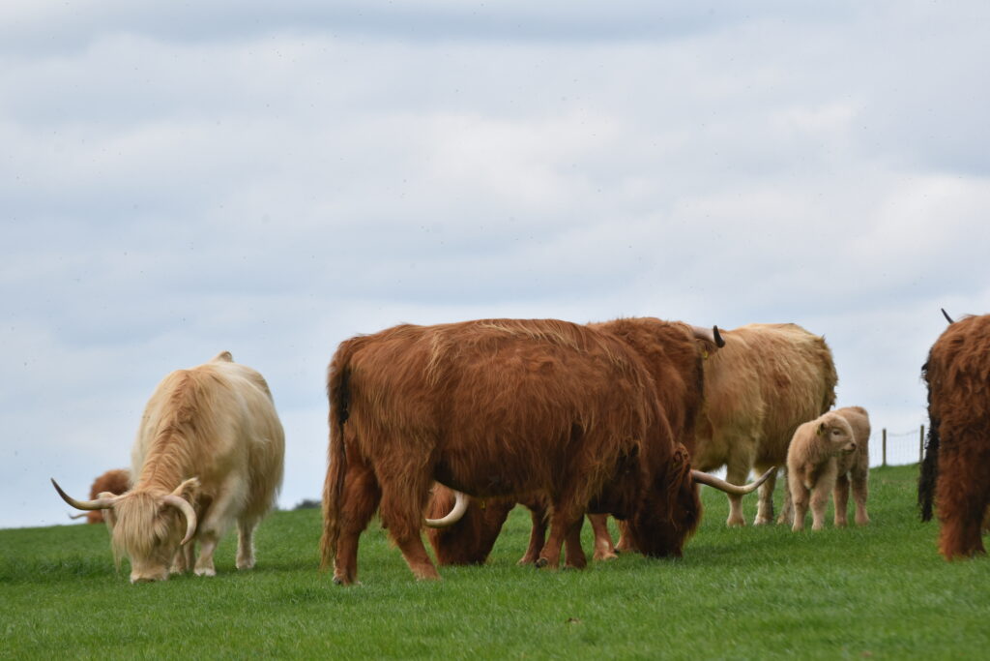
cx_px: 495
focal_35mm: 240
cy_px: 330
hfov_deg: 8.6
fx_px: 6600
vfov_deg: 5.7
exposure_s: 1/640
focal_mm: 160
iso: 200
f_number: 6.3
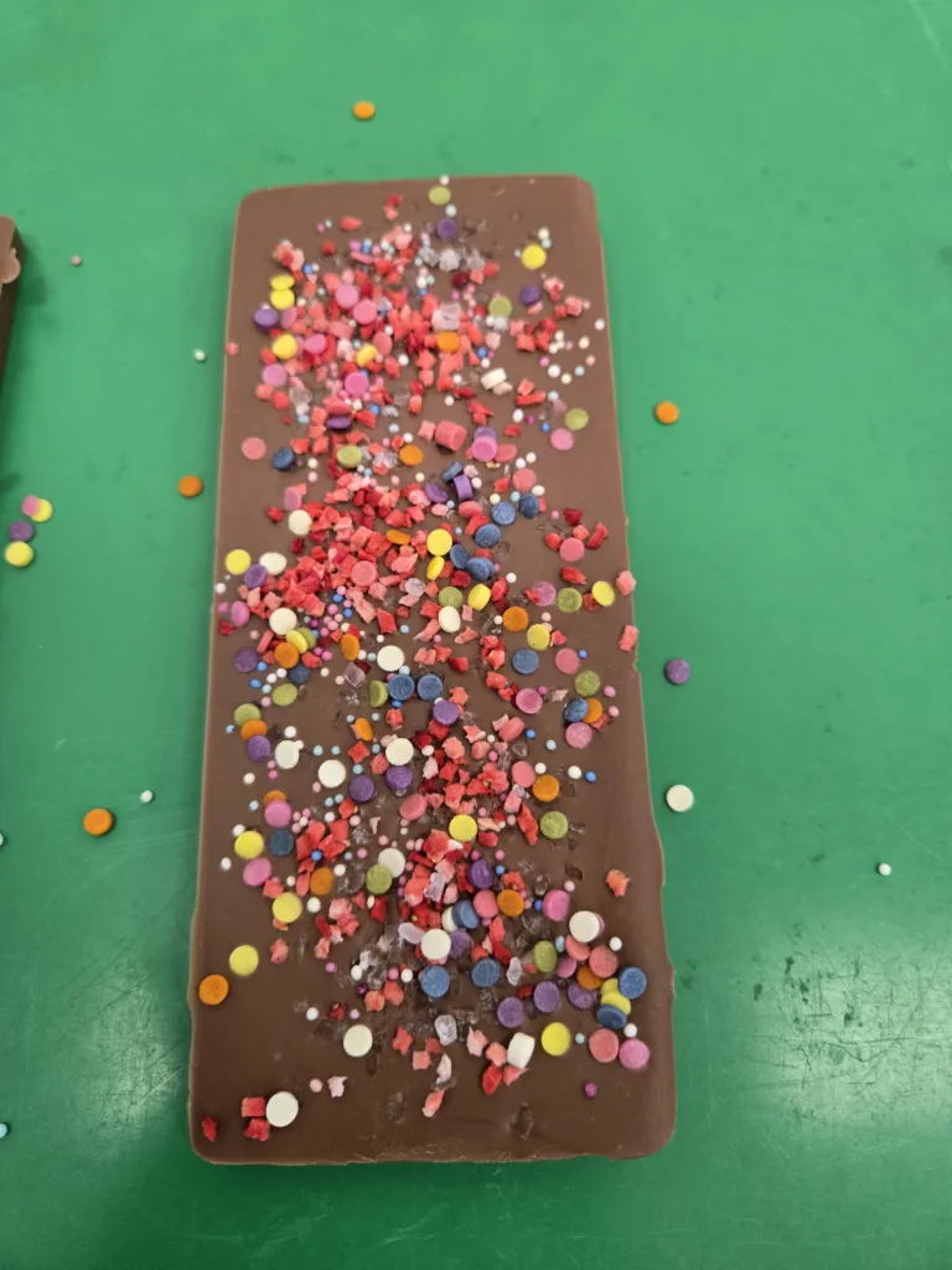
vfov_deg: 73.9
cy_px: 635
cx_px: 476
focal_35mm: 23
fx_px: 843
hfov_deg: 58.9
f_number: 1.8
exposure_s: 1/120
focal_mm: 5.4
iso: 250
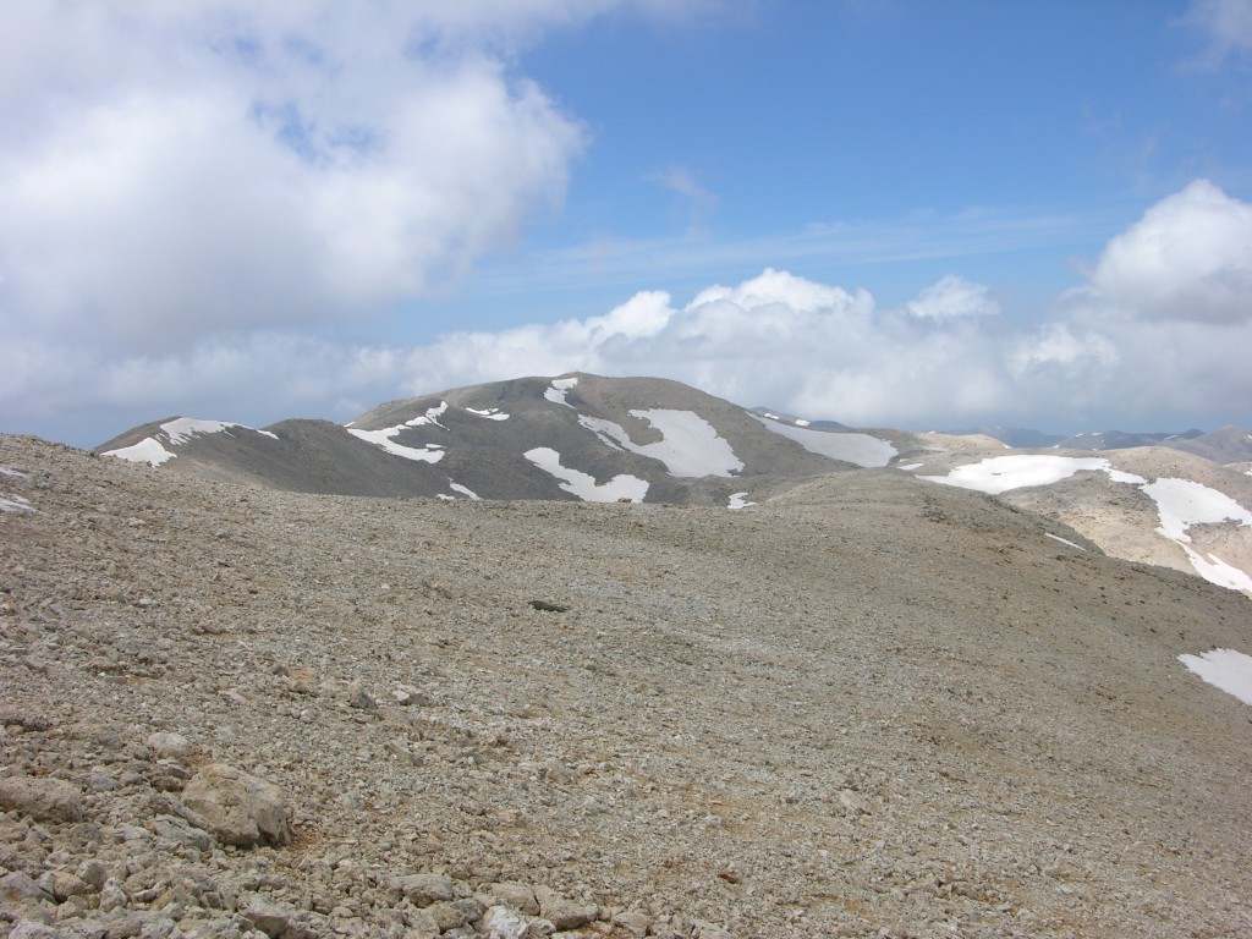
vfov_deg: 40.7
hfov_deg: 52.6
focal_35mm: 35
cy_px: 470
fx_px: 1266
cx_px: 626
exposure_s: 1/275
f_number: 7.1
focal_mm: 8.9
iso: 50
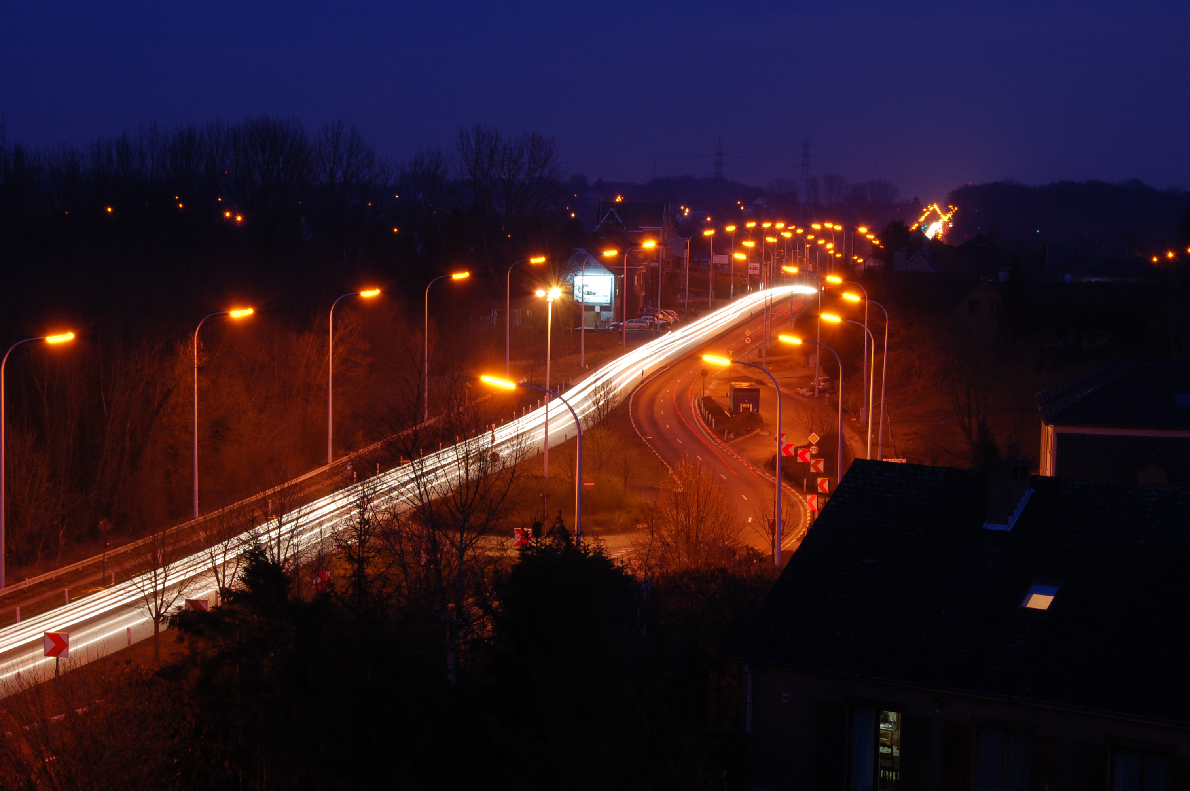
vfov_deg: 16.5
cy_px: 396
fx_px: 2725
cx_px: 595
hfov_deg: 24.6
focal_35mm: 82
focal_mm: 55
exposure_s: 15
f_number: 20
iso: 200
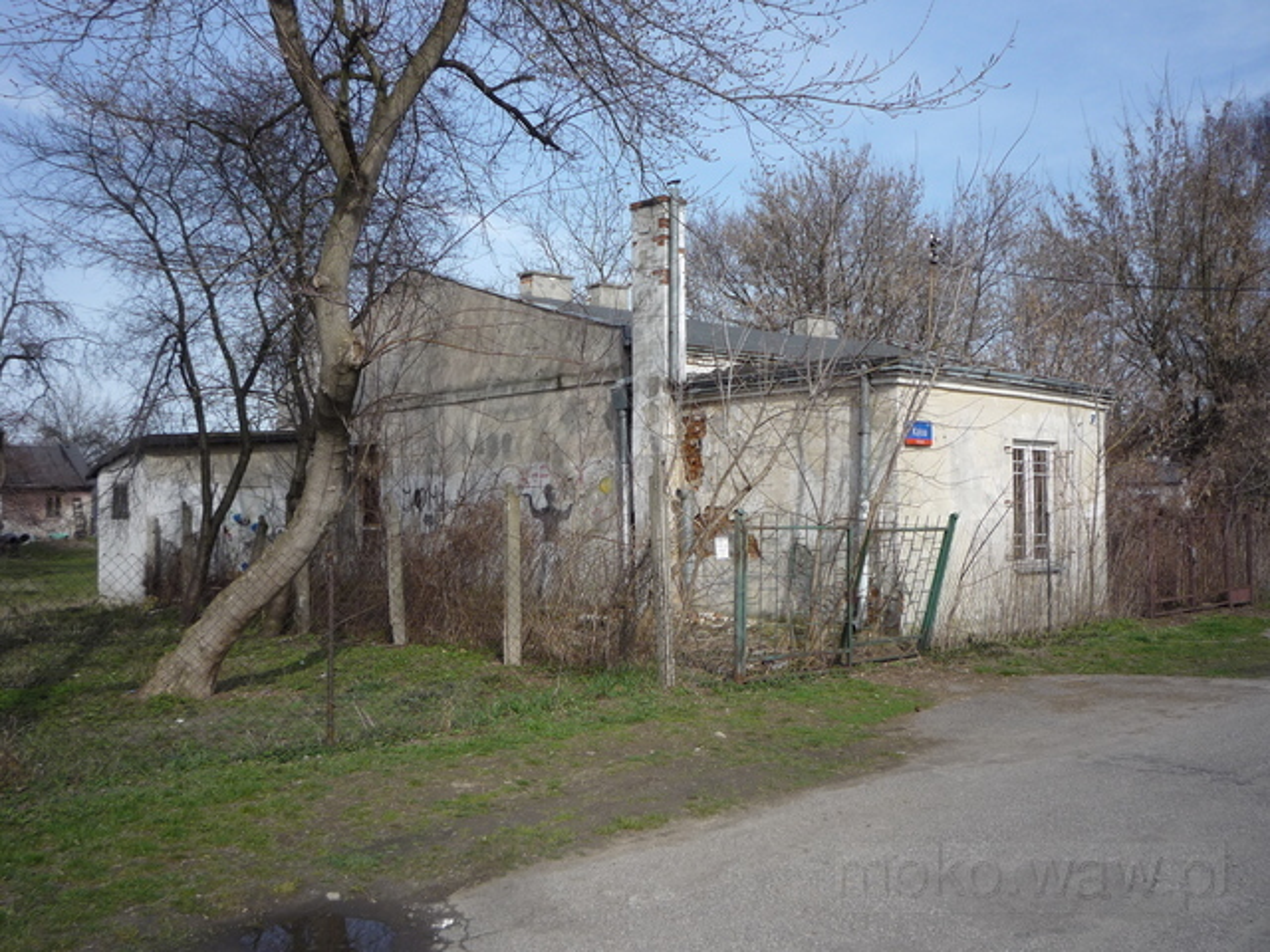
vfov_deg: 44.2
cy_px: 476
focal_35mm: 32
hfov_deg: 56.8
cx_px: 635
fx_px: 1174
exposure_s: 1/400
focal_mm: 5.2
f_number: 4.5
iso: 100
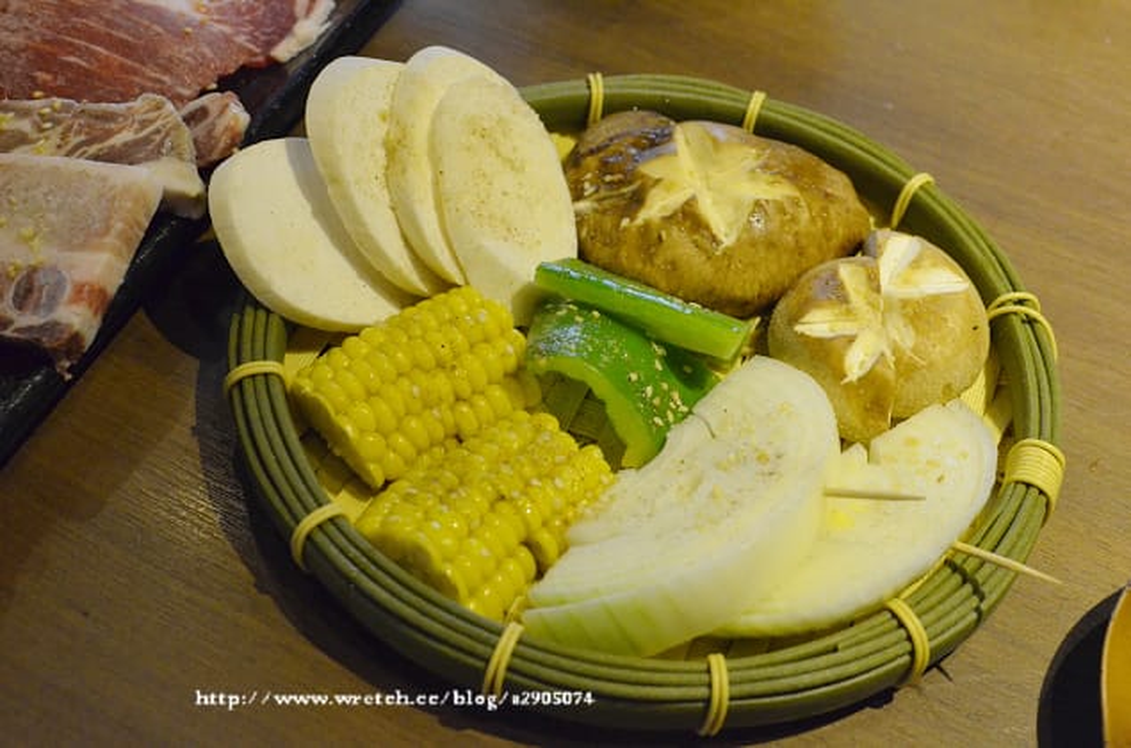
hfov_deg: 37.9
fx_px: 1645
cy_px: 374
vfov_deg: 25.6
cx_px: 566
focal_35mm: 52
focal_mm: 35
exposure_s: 1/40
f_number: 5
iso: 3200
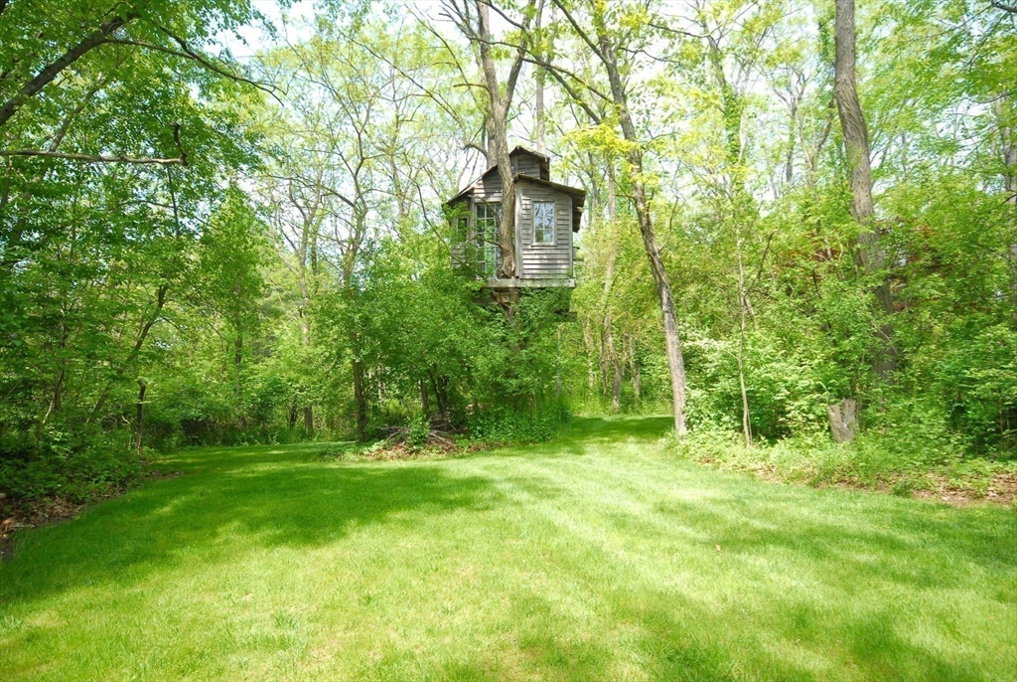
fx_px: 594
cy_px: 341
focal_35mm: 21
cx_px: 508
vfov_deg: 59.7
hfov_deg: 81.1
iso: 800
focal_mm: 14
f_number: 7.1
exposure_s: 1/250
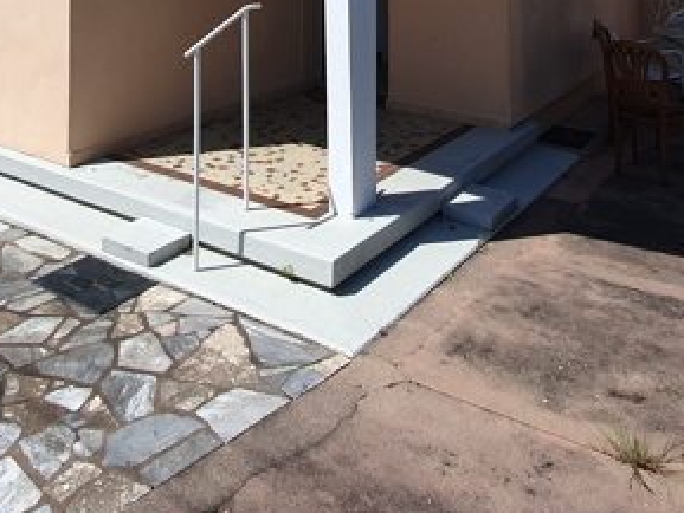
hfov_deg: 51.2
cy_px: -109
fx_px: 712
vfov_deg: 32.5
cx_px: 304
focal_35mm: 36
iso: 50
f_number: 2.2
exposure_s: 1/1164
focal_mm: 1.8
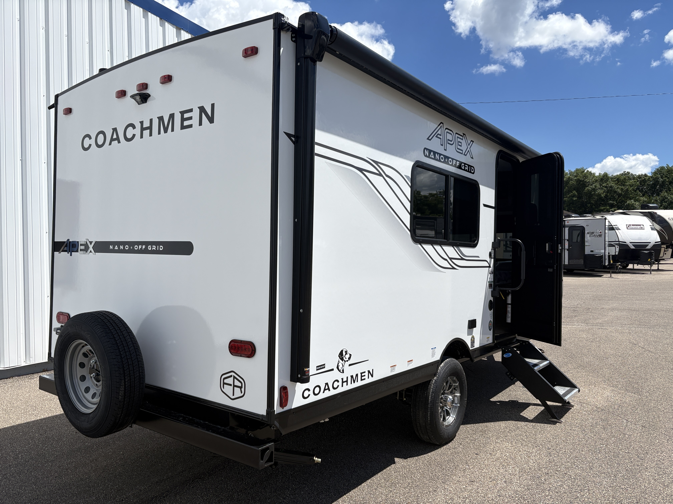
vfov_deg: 53.1
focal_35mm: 26
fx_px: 505
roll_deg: +2.2
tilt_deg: -1.6
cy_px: 252
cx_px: 336
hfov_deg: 67.3
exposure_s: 1/6329
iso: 50
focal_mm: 5.96
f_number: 1.6
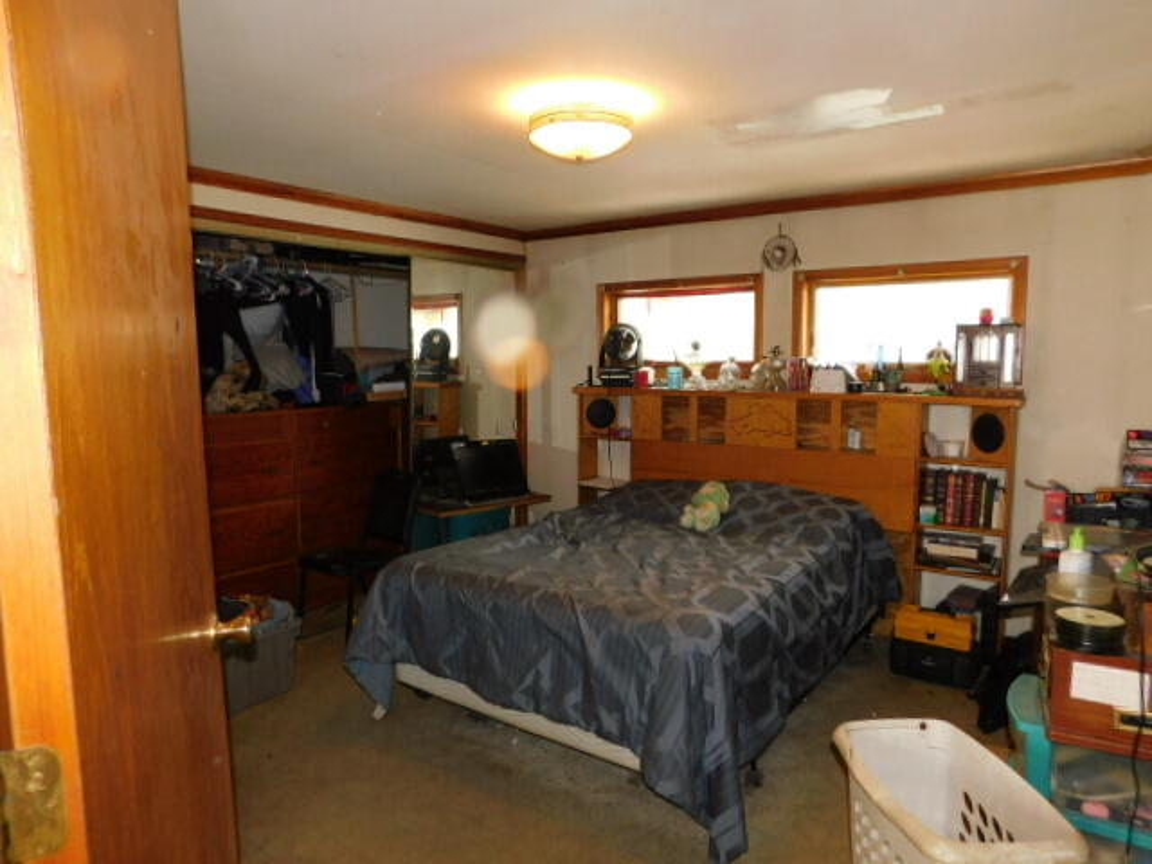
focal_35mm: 23
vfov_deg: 58.9
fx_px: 765
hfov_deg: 73.9
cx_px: 576
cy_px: 432
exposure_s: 1/30
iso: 200
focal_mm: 4
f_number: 3
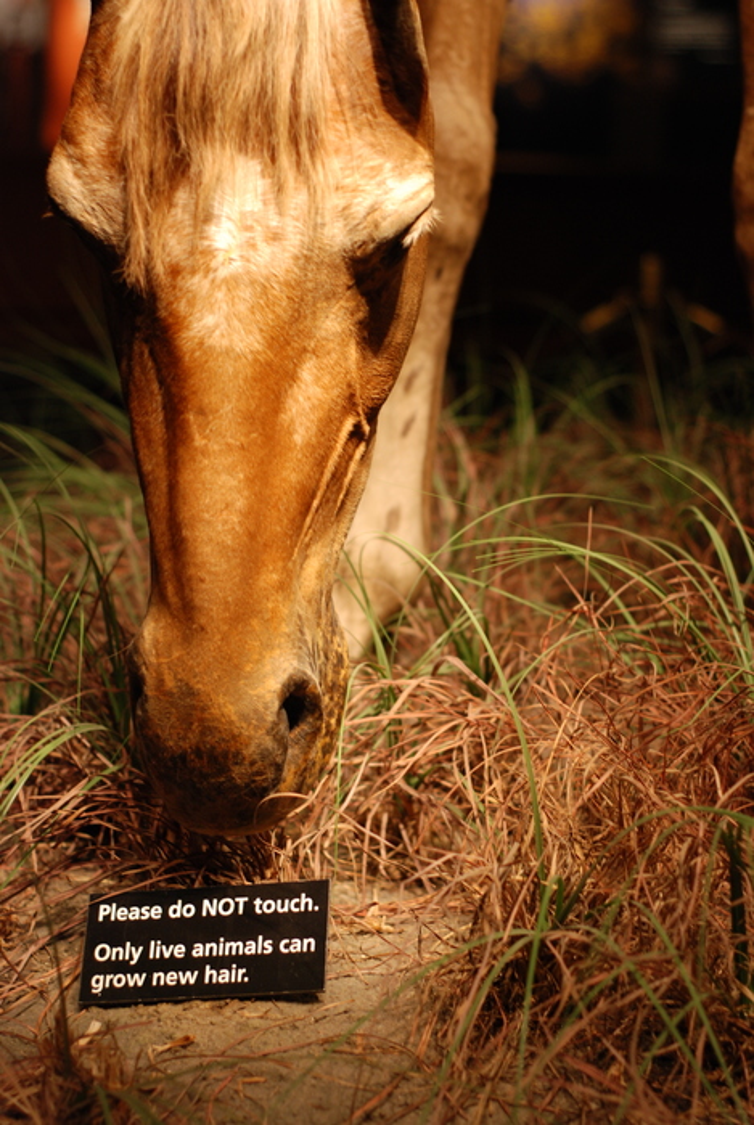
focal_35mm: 75
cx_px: 377
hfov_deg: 18.2
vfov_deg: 27.0
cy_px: 562
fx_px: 2348
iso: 250
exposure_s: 1/30
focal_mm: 50
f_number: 2.8
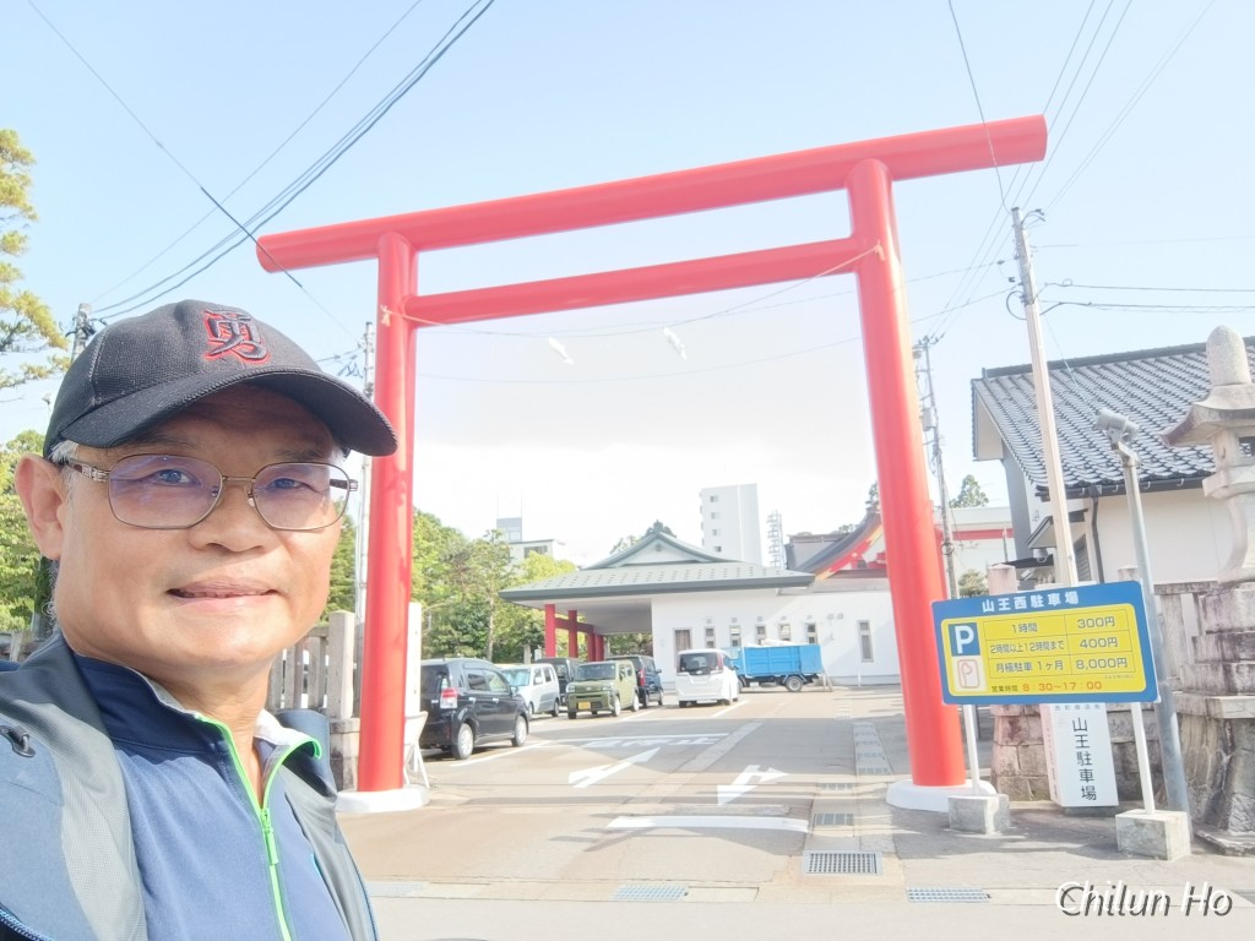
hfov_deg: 71.6
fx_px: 870
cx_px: 628
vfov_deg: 56.8
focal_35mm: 24
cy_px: 470
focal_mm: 3.24
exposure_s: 1/604
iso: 58
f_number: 2.45
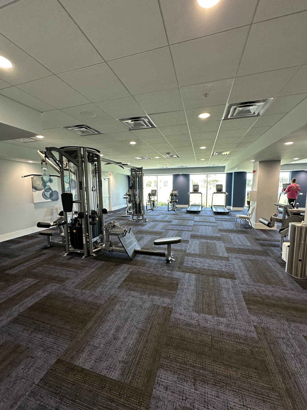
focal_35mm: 14
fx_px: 166
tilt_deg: -6.2
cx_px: 154
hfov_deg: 85.7
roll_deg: +0.9
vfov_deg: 102.1
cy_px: 205
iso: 160
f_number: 2.2
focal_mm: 2.22
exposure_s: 1/120
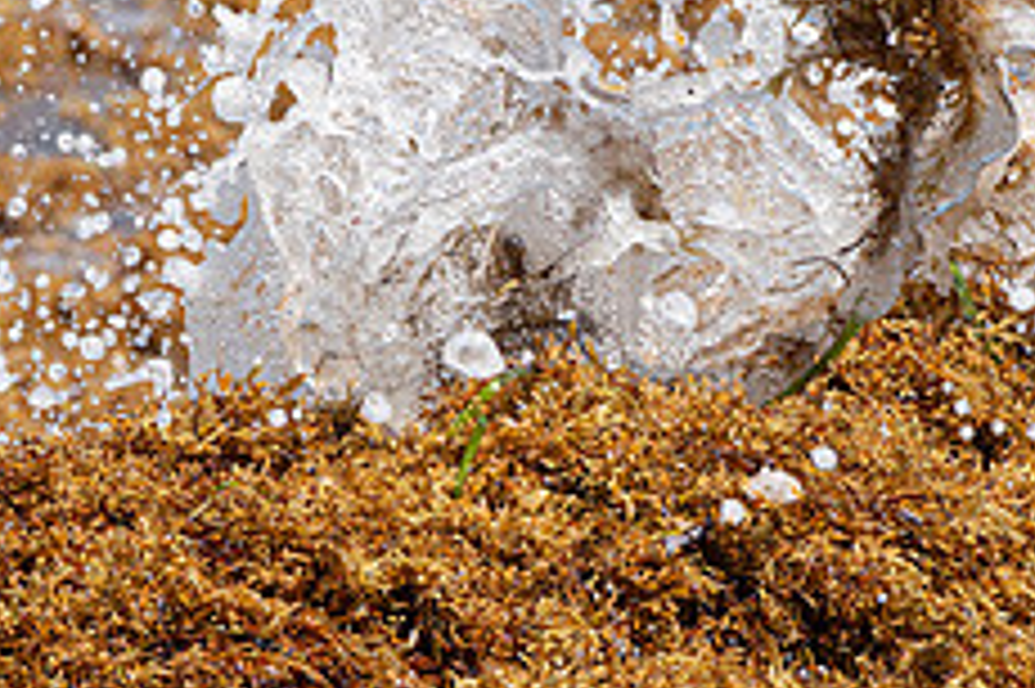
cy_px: 160
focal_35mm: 535
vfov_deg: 2.6
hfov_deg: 3.9
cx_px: 248
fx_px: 15370
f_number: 10
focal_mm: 212
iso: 640
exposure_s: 1/1250
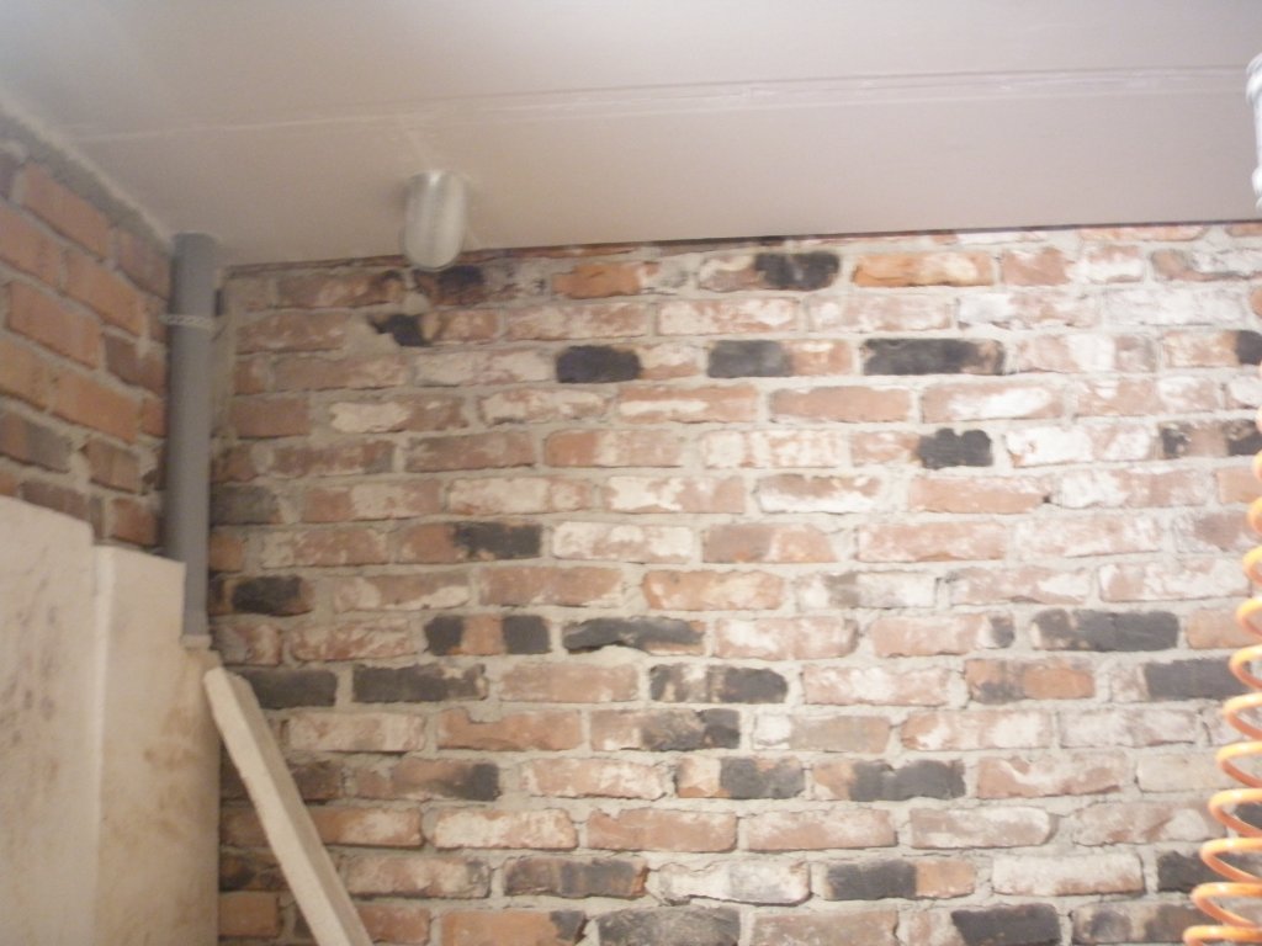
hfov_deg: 49.0
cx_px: 631
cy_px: 473
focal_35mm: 38
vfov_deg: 37.7
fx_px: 1385
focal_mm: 6.7
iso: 400
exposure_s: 1/6
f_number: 3.5
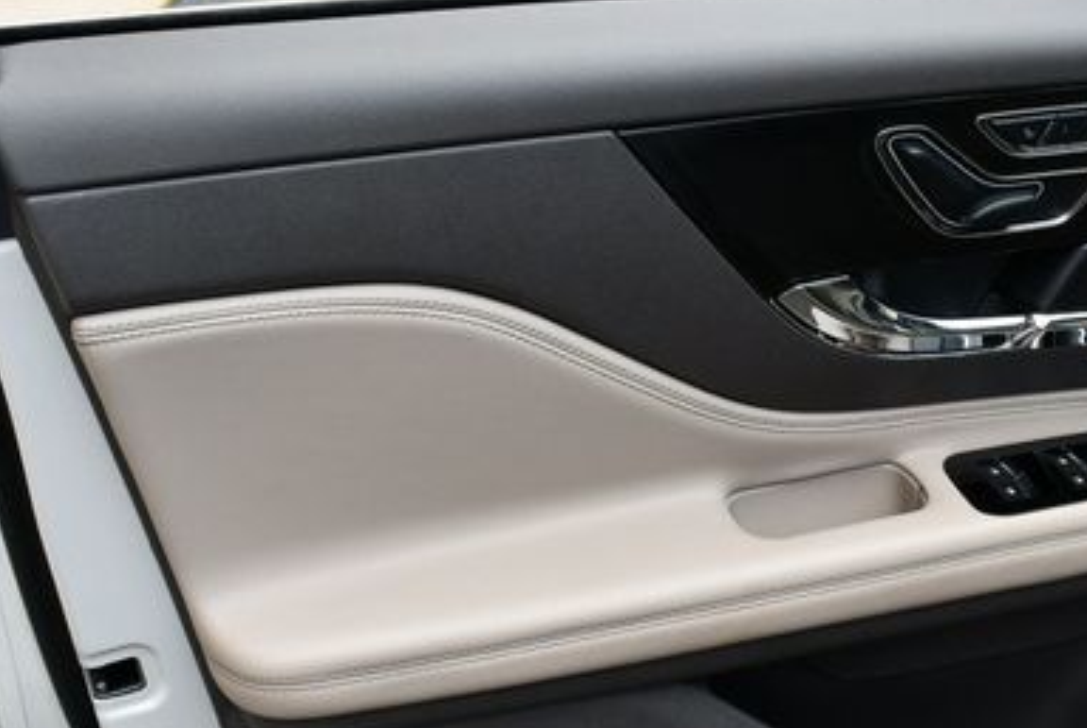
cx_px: 761
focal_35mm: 60
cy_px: 518
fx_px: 1814
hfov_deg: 33.0
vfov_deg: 22.5
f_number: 5.6
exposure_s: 1/250
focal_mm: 18
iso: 360
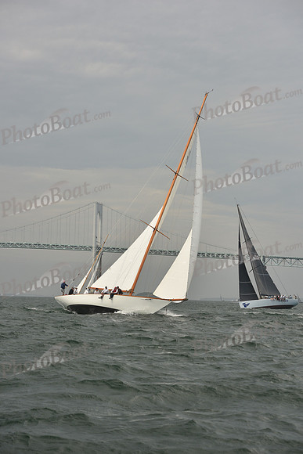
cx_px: 152
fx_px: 883
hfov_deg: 19.5
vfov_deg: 28.8
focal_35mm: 70
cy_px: 227
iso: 250
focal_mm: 70
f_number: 6.3
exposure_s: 1/640
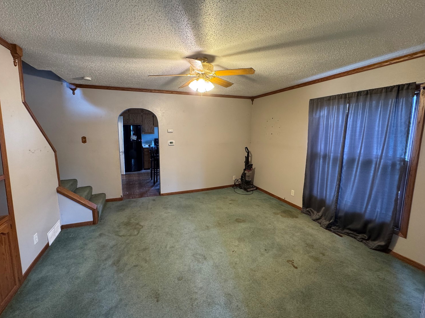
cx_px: 202
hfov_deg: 98.1
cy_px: 152
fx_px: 184
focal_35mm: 15
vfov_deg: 81.7
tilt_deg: -6.5
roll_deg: +0.2
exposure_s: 1/60
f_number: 2.2
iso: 400
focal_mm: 2.22
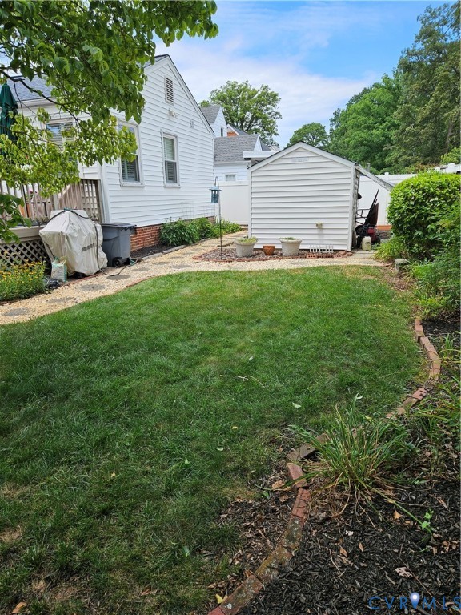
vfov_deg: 73.9
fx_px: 408
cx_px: 230
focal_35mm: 23
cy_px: 308
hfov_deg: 58.9
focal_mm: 5.4
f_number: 1.8
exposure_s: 1/1022
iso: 25
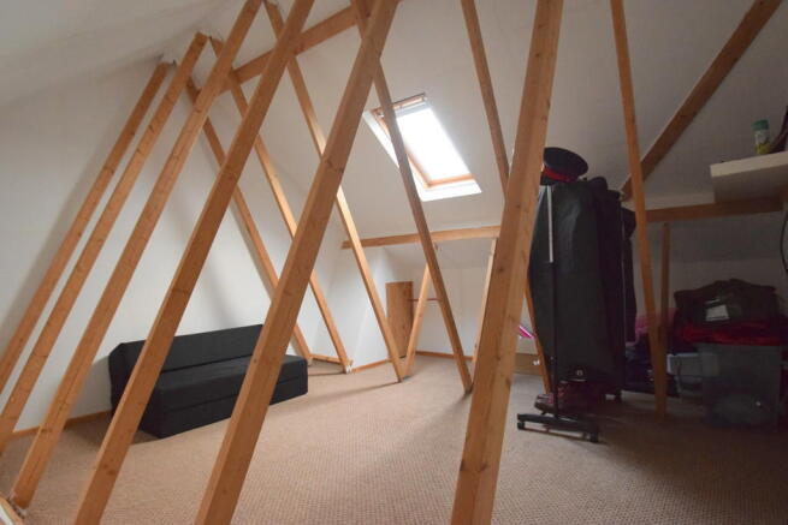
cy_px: 262
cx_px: 394
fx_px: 394
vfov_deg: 67.4
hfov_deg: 90.0
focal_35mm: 18
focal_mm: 12
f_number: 3.8
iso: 5000
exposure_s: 1/60
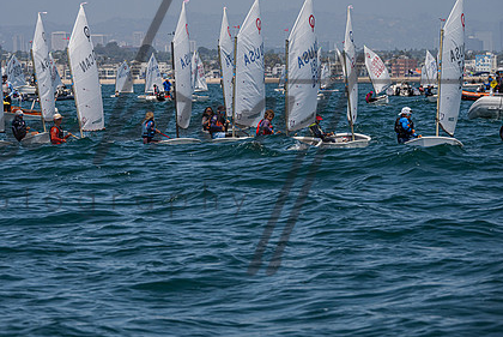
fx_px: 2783
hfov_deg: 10.3
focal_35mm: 199
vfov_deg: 6.9
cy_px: 110
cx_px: 188
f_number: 7.1
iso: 250
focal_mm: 140
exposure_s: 1/1250
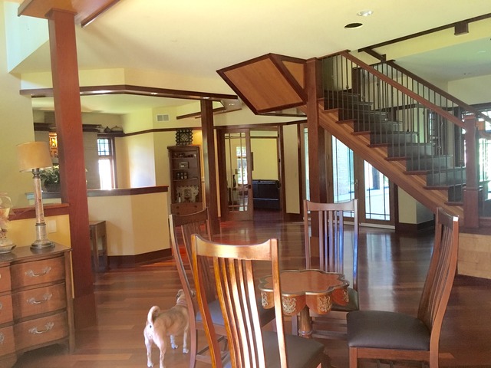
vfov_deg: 48.2
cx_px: 246
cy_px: 184
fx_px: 411
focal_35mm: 29
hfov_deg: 61.7
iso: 160
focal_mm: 4.15
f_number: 2.2
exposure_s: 1/30
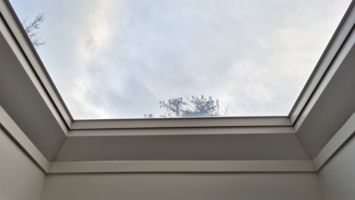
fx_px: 254
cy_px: 139
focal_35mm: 27
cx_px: 165
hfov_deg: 69.8
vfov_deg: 42.1
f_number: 1.8
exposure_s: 1/204
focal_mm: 5.4
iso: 25
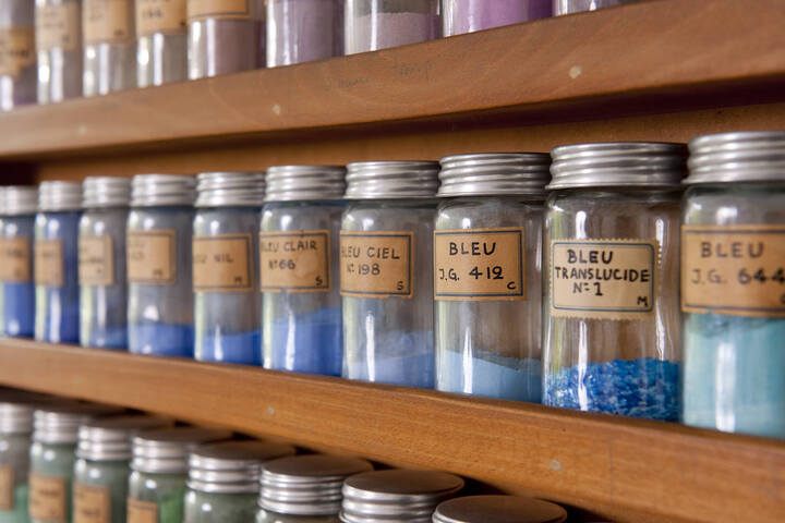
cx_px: 392
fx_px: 1221
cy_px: 262
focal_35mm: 56
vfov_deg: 24.2
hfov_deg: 35.6
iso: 100
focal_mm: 56
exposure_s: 1/13
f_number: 6.3
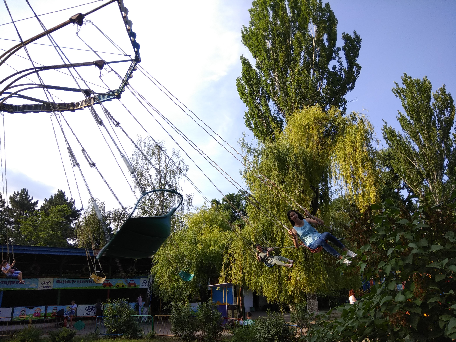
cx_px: 228
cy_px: 171
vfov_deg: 63.4
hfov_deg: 79.0
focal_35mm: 21
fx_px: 277
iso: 100
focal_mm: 3.57
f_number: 2
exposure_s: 1/590
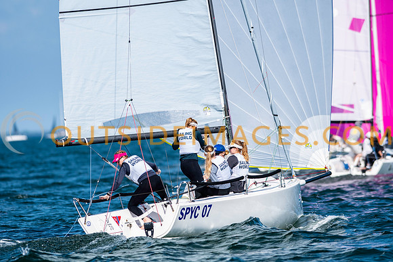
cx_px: 196
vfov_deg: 3.1
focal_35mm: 450
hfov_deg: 4.6
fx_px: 4913
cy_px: 131
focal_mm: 300
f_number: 5
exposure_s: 1/3200
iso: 200
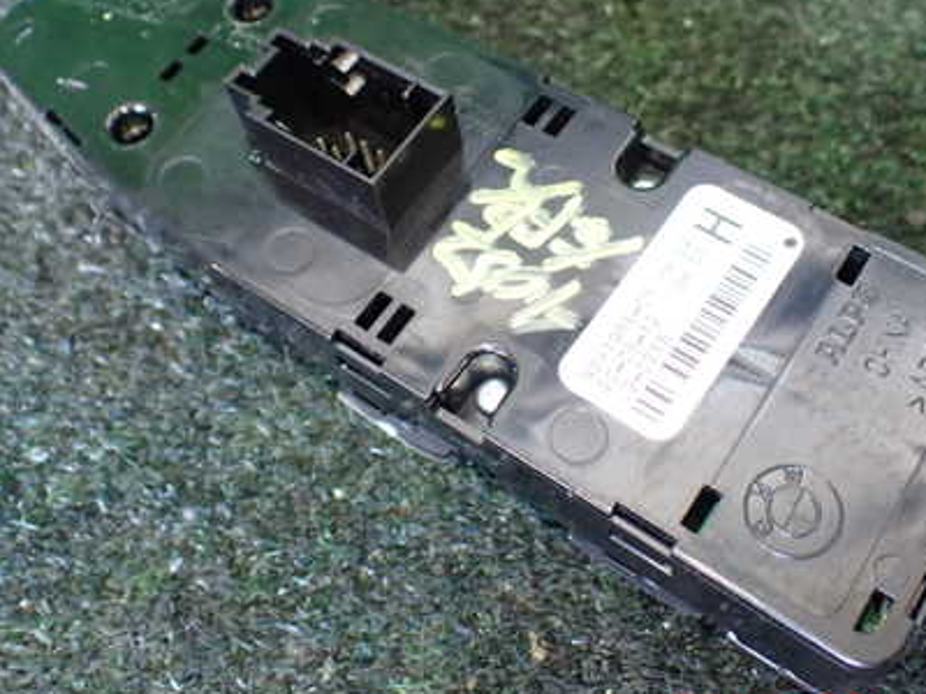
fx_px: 1204
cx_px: 507
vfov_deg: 31.9
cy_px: 227
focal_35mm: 45
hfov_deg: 42.0
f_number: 2.3
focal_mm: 5.4
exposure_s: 1/80
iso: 800
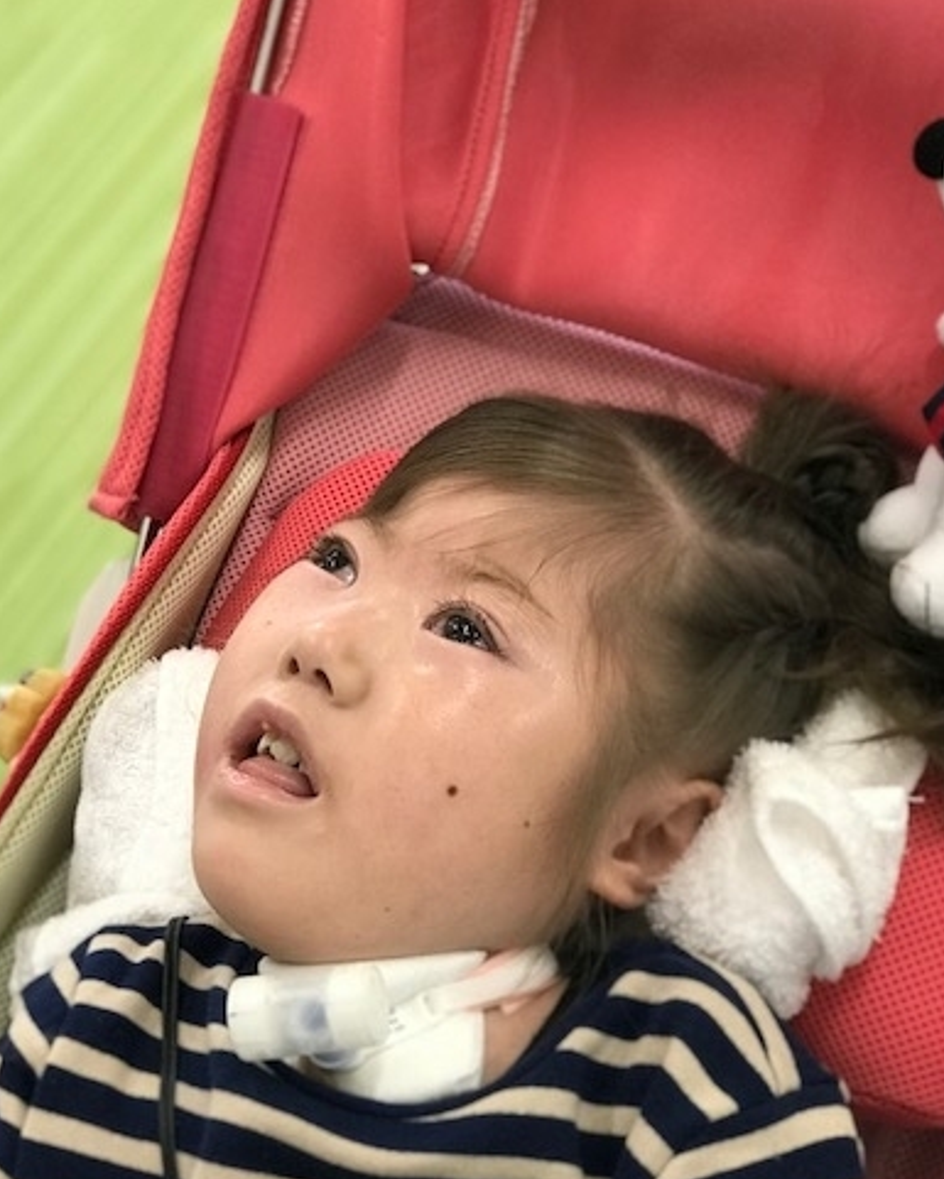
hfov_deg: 20.7
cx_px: 375
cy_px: 652
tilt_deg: -48.3
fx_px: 2584
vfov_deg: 25.7
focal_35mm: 74
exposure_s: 1/50
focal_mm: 6.6
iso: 100
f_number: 2.8
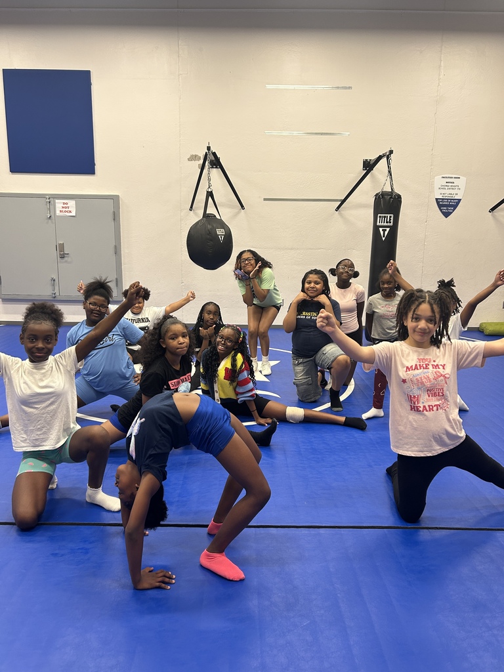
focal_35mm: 26
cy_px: 336
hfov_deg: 53.1
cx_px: 252
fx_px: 505
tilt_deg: -11.2
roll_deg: -0.8
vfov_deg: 67.3
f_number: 1.5
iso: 100
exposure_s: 1/100
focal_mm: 5.7
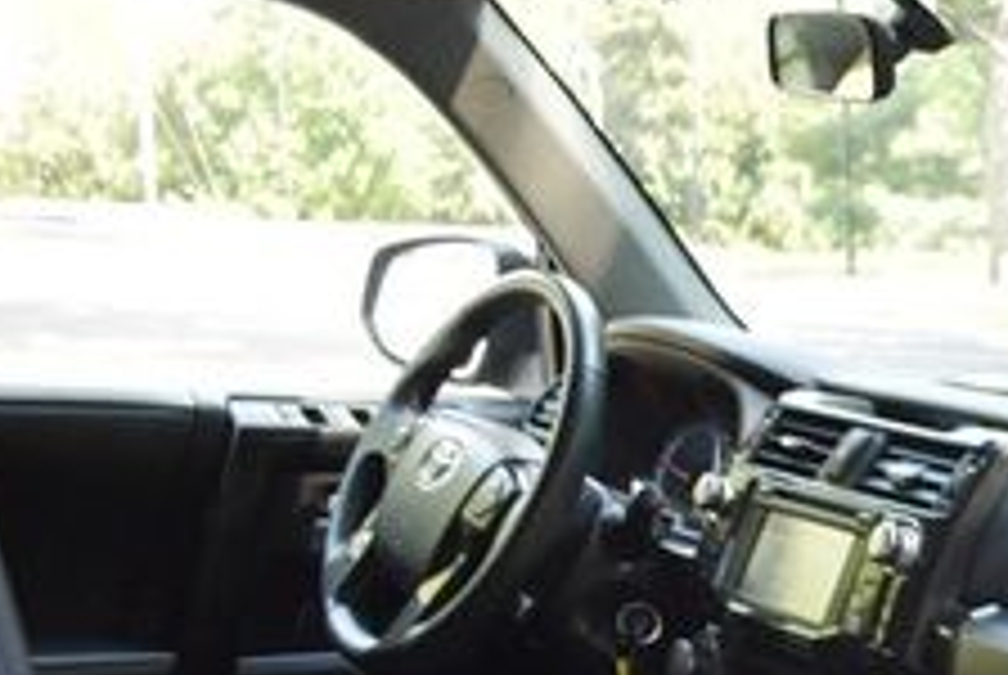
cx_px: 1336
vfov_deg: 16.8
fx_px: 2159
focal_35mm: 77
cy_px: 857
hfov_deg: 23.1
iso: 800
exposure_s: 1/200
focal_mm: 18
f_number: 3.5
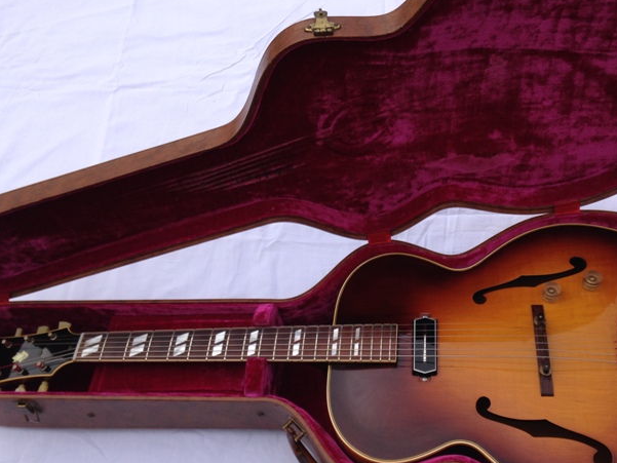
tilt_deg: -58.8
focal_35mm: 43
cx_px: 368
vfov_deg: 33.6
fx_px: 767
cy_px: 265
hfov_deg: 43.6
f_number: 2.4
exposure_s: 1/1043
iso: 50
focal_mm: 4.12
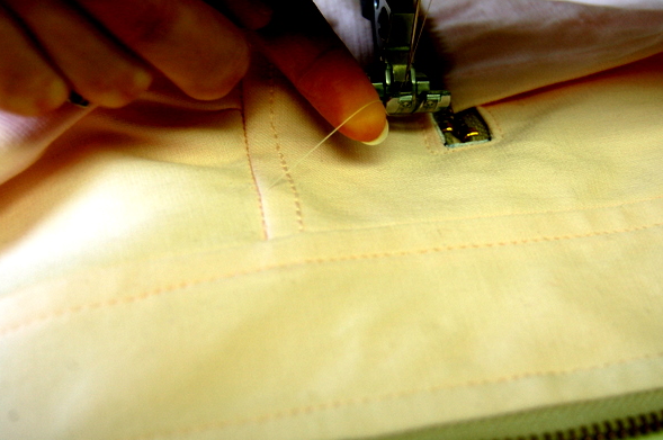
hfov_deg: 37.2
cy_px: 222
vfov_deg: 25.2
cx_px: 332
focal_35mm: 54
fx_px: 984
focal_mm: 35
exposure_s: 1/80
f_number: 4.8
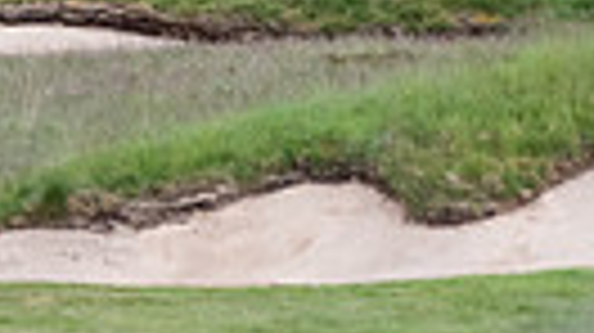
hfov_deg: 1.3
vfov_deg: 0.7
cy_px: -439
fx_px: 26156
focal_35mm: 1662
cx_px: -284
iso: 1250
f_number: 5.6
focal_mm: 240
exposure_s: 1/1600
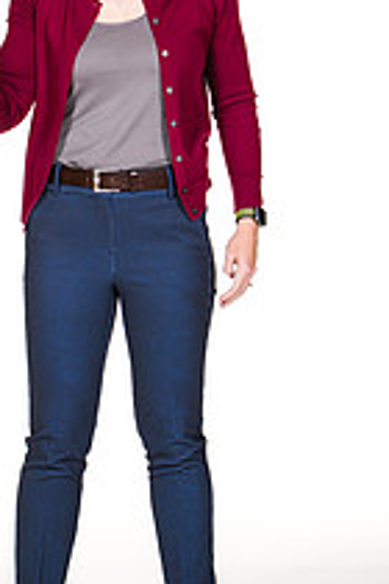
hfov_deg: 6.1
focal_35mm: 225
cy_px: 178
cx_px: 125
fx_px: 3647
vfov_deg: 9.1
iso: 200
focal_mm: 70
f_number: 6.3
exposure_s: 1/160
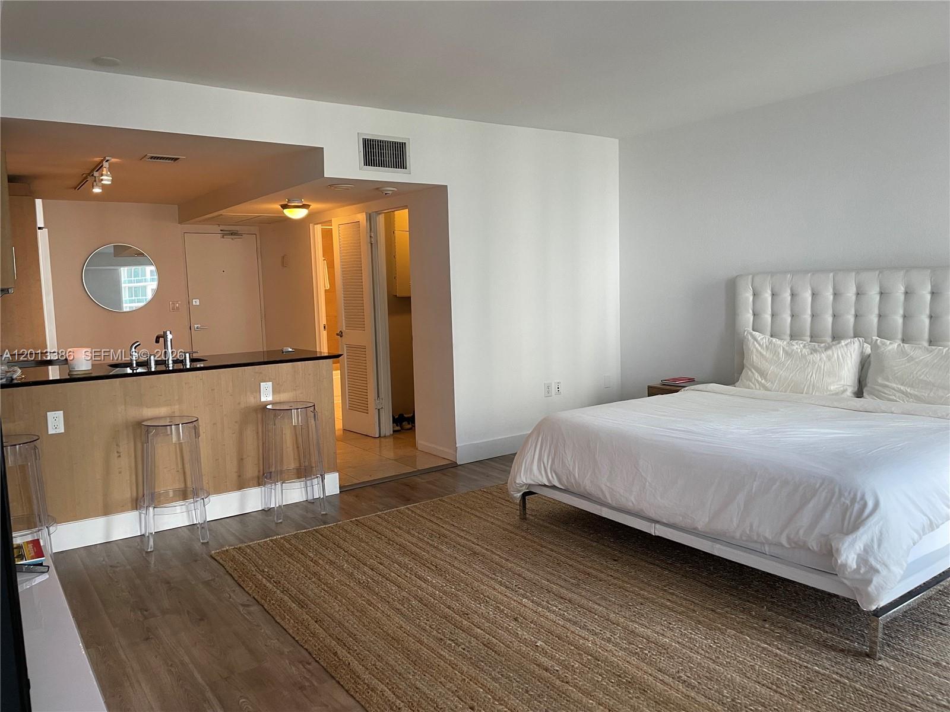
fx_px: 714
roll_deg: +1.5
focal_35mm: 26
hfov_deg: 67.3
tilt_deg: -5.6
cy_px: 356
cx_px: 475
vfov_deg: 53.1
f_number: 1.6
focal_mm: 4.2
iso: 100
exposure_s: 1/60
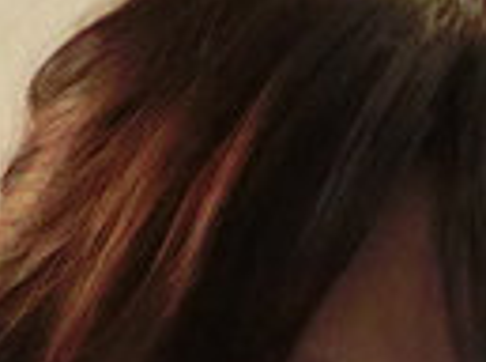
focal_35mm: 223
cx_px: 377
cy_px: 1373
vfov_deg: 5.8
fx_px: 3122
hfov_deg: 8.9
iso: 800
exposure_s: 1/20
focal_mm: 5
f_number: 3
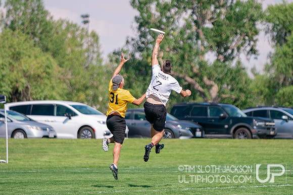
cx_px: 166
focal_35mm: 308
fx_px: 2503
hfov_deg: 6.7
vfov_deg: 4.5
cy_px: 82
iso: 640
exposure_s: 1/12800
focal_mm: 200
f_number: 2.8
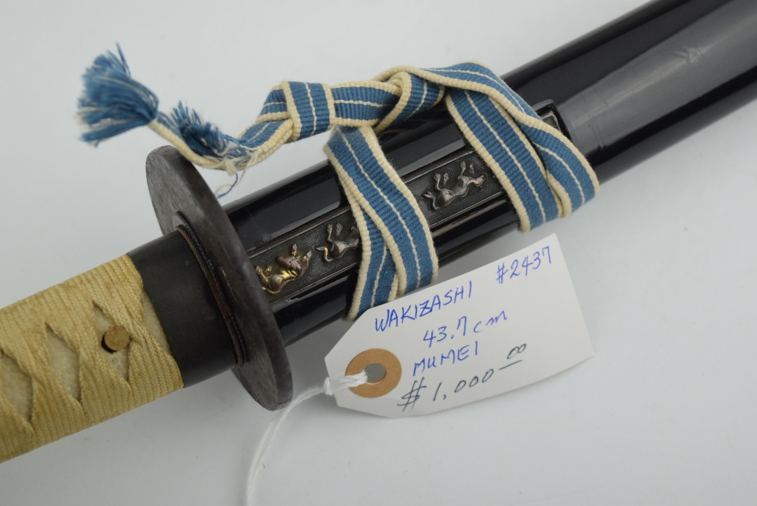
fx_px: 1736
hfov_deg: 24.6
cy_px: 253
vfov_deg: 16.6
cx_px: 378
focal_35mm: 82
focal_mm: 55
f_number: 5.6
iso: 1600
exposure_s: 1/3200
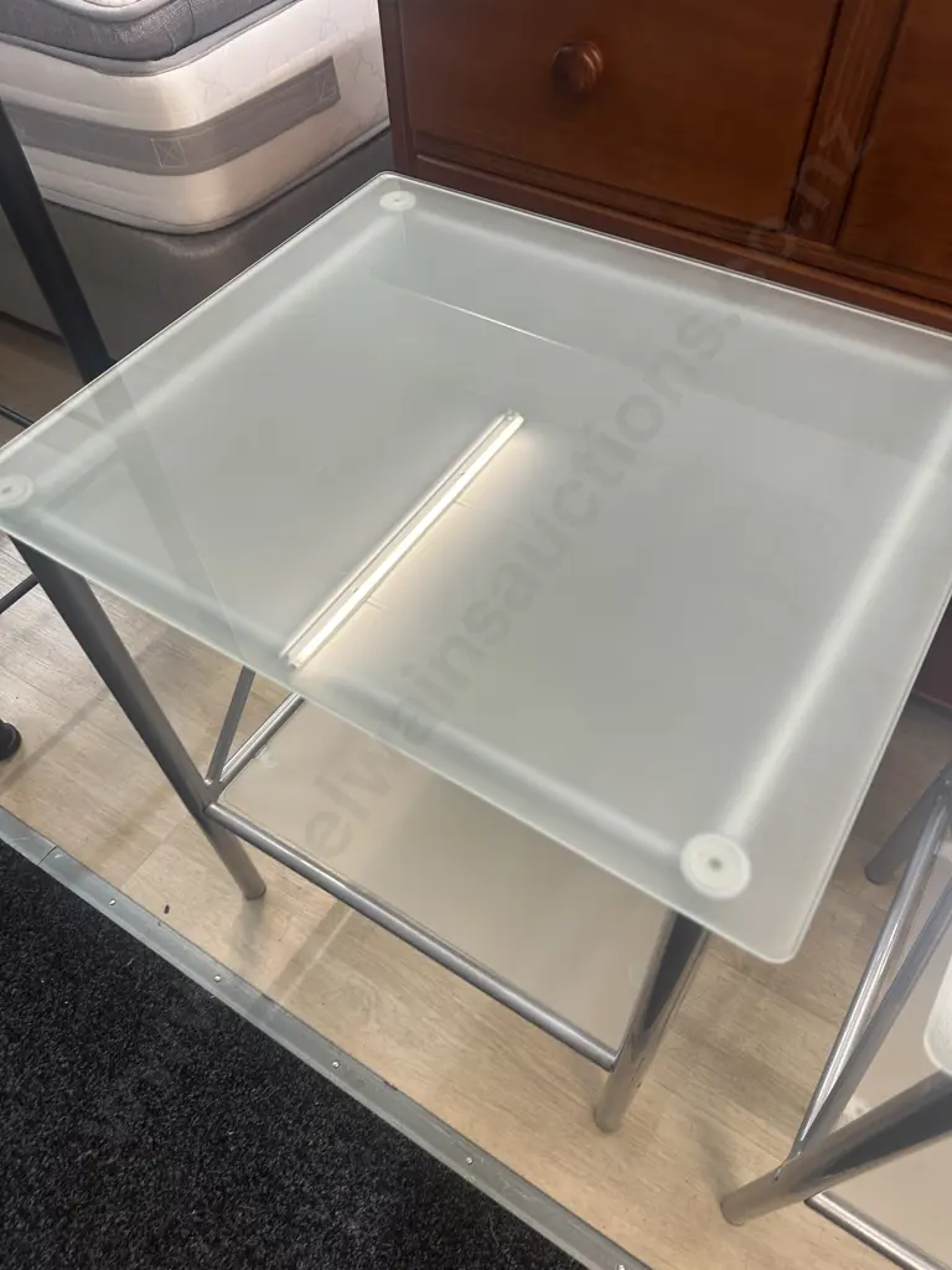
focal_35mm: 24
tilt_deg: -55.0
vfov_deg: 71.6
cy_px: 635
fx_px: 880
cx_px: 476
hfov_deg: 56.8
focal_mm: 6.86
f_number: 1.78
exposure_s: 1/50
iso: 125
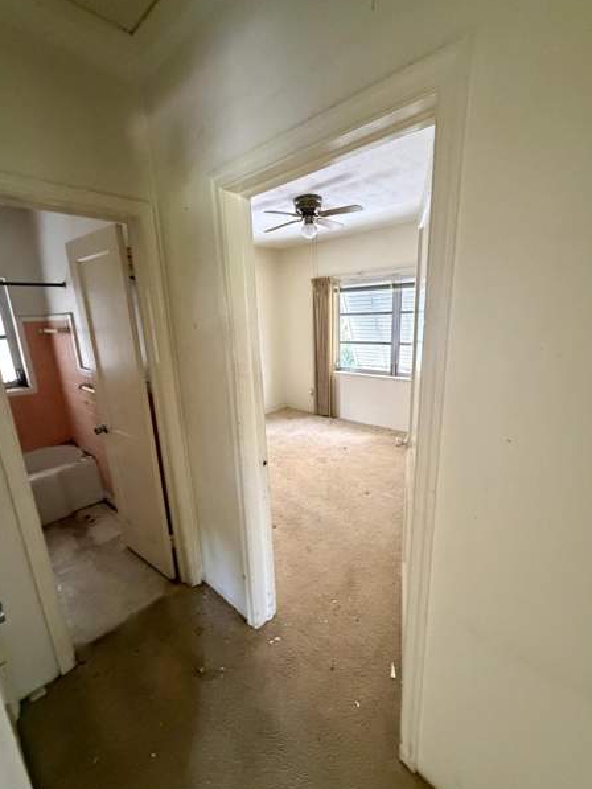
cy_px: 403
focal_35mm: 15
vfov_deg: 98.1
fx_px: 342
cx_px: 287
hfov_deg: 81.7
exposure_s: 1/60
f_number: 2.2
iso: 800
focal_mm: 2.22
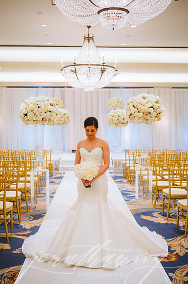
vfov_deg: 44.5
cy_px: 142
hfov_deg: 30.4
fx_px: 345
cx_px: 94
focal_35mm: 44
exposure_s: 1/160
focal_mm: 44
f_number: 2.8
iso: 1600
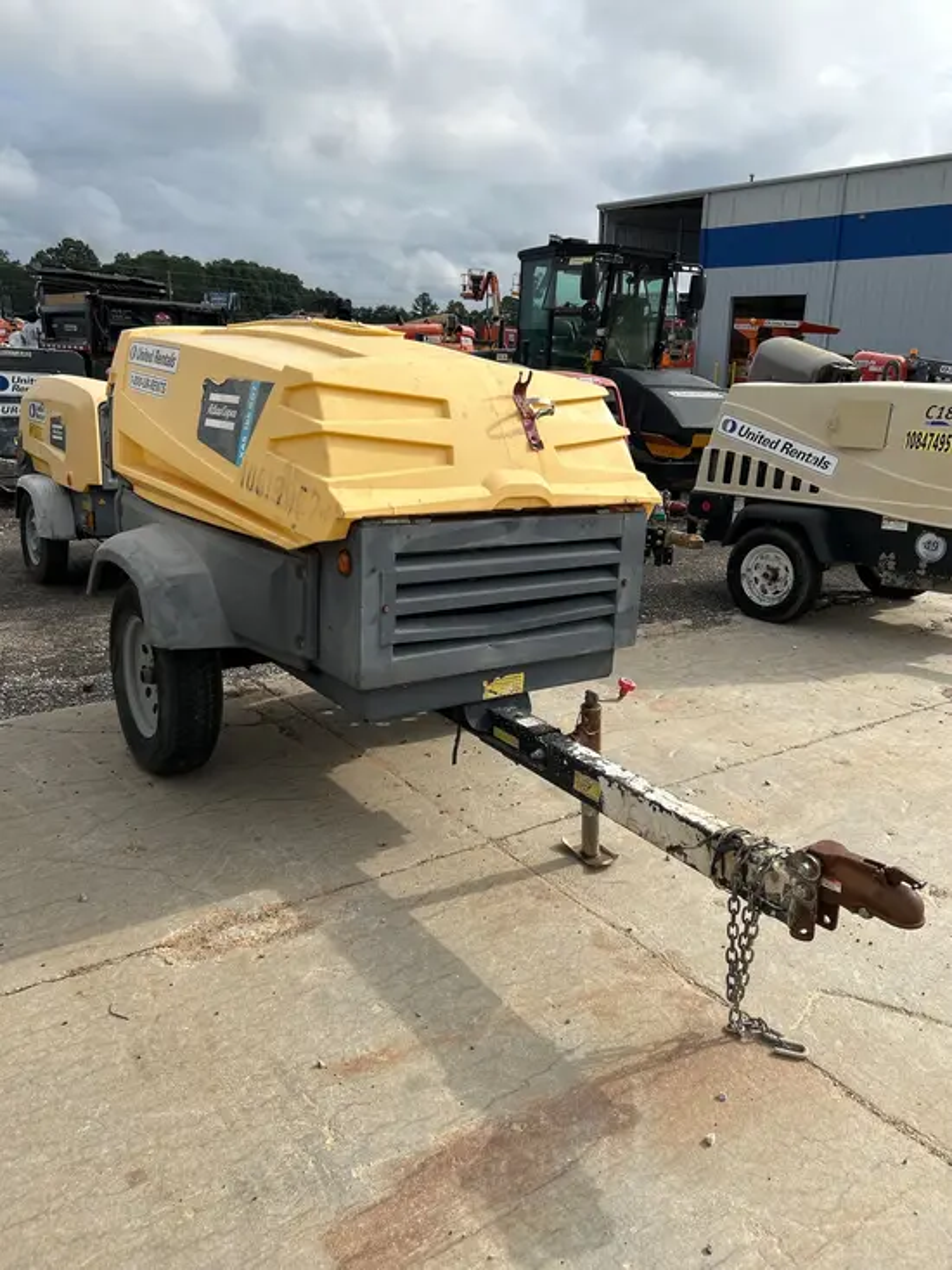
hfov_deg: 53.1
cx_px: 476
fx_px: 953
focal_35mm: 26
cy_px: 635
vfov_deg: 67.3
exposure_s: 1/4444
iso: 50
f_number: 1.5
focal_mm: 5.7
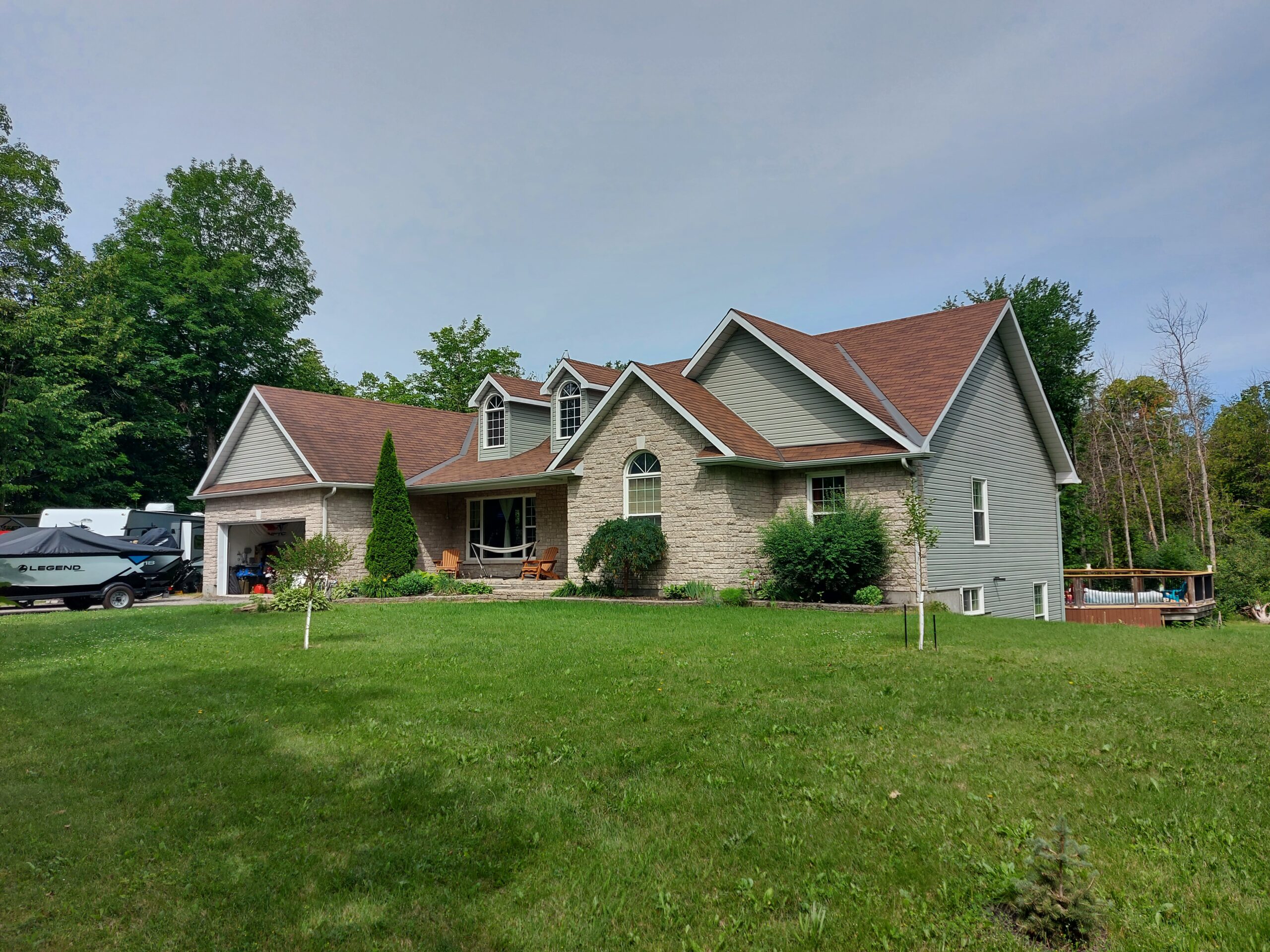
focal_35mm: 24
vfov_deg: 56.8
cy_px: 476
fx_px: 881
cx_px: 635
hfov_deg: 71.6
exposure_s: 1/1429
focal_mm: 5.23
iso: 32
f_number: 1.8
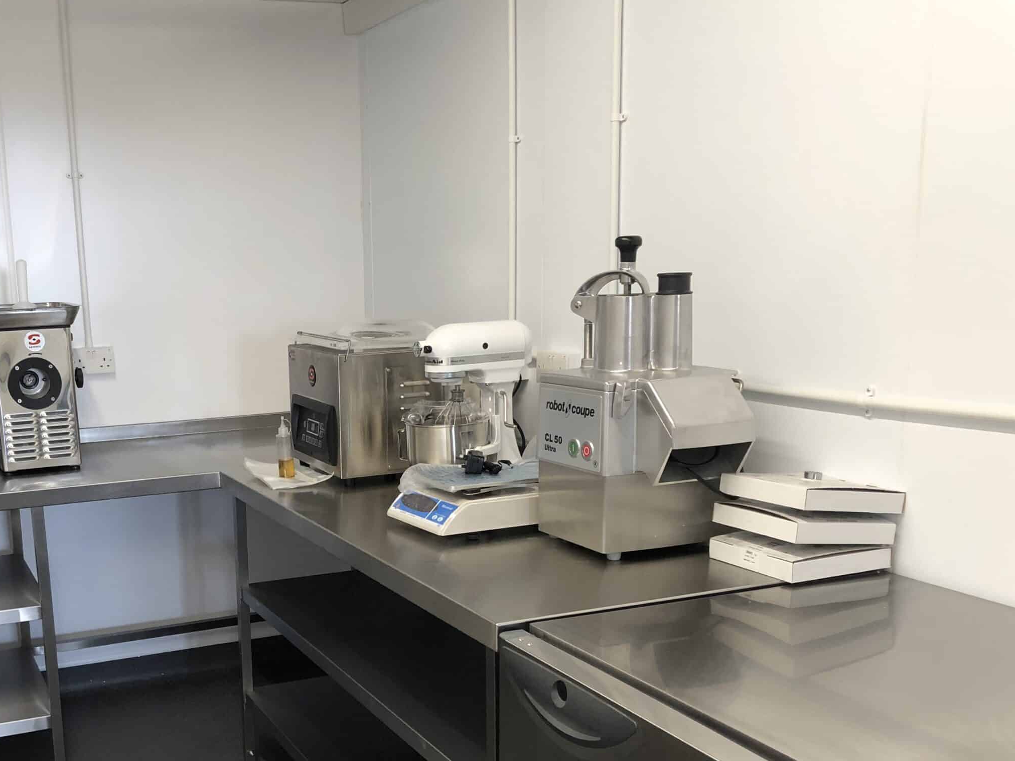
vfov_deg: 35.5
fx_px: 1173
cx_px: 324
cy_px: 523
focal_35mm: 40
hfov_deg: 45.9
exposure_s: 1/33
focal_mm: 3.99
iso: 40
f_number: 1.8
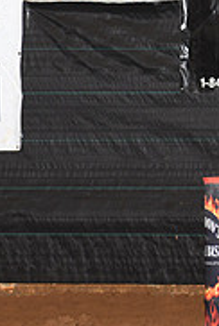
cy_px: 171
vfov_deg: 3.1
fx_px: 6072
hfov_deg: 2.1
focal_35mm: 668
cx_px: 442
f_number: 5.6
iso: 1000
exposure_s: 1/250
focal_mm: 210
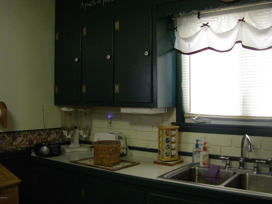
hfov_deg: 49.0
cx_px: 136
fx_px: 299
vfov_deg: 37.7
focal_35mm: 38
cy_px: 102
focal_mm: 6.3
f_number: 3.5
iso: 500
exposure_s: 1/50
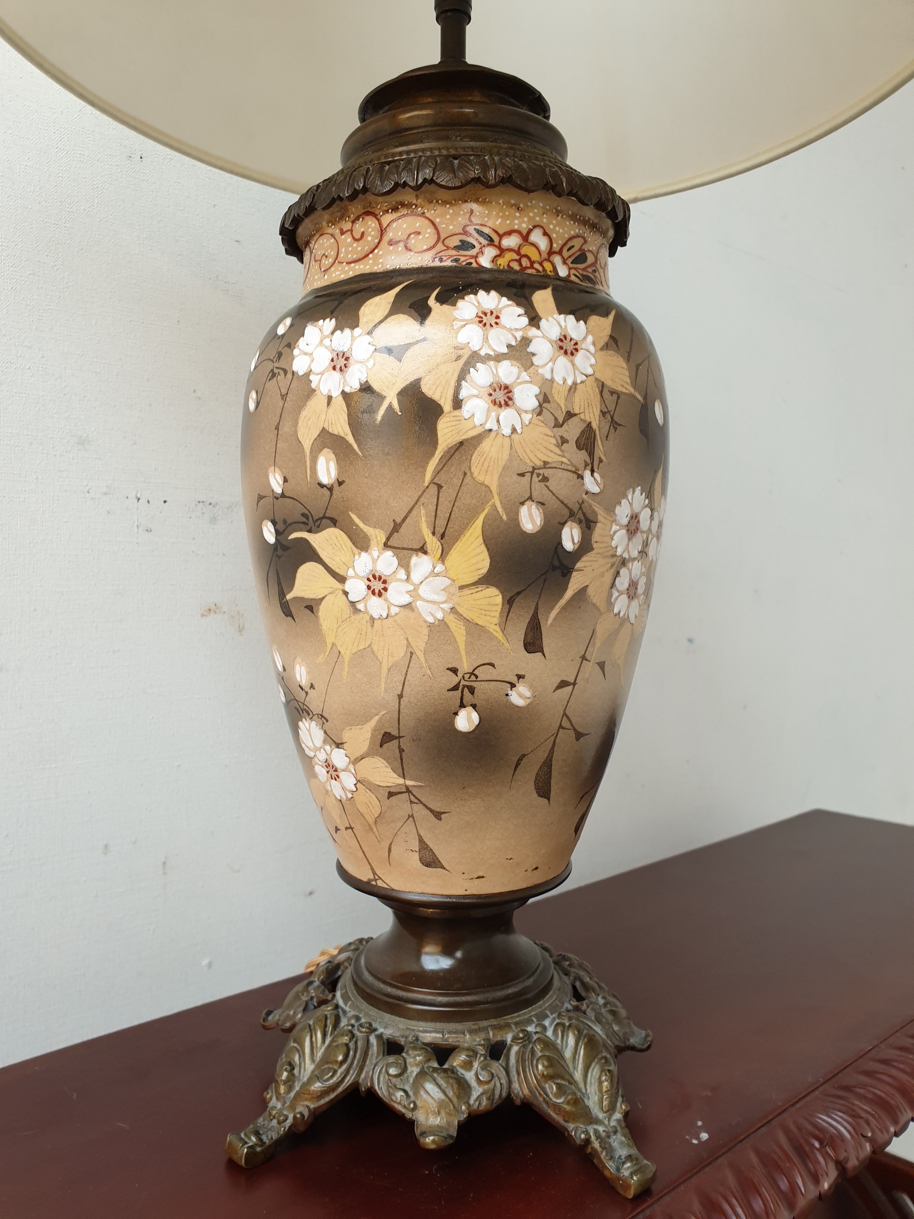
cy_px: 610
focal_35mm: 26
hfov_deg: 53.1
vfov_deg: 67.3
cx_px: 457
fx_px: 915
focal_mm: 4.3
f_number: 2.4
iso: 80
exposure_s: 1/100
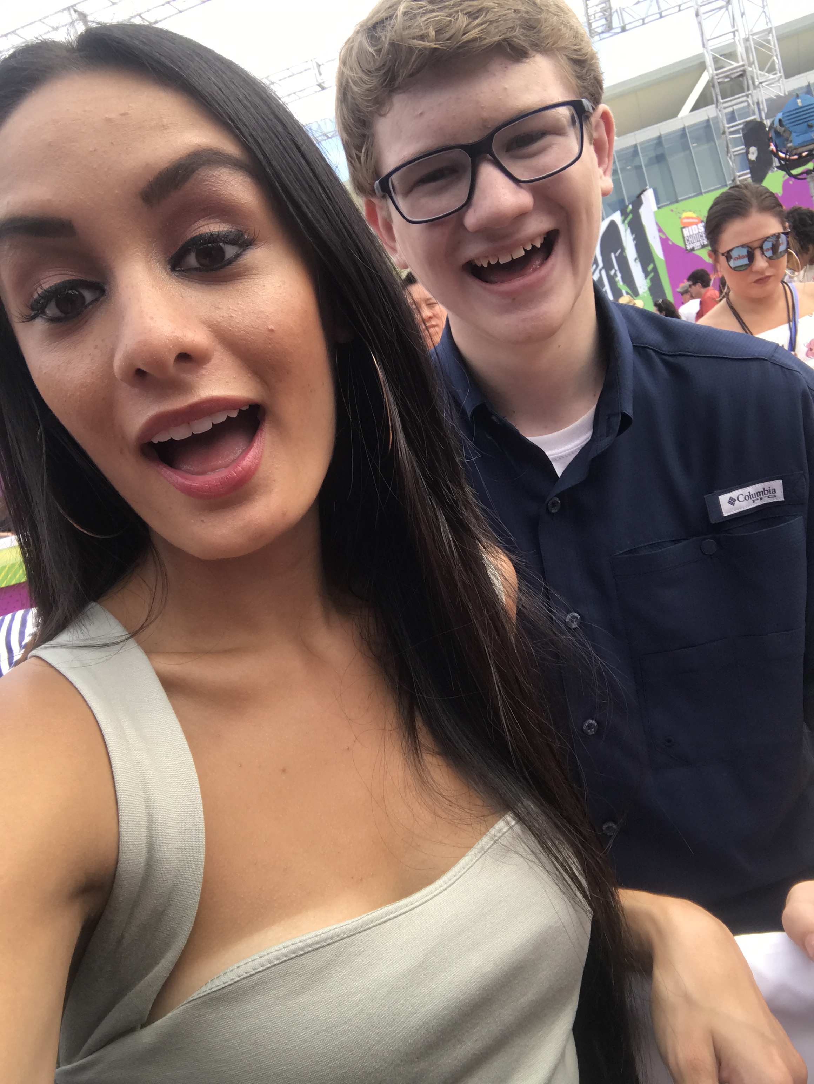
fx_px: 1002
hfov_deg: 44.2
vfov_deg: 56.8
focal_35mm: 32
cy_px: 542
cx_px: 407
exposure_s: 1/448
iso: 25
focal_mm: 2.87
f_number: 2.2
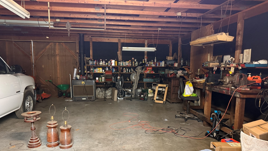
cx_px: 135
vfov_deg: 42.7
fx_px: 192
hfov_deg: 69.9
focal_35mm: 27
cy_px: 91
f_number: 1.78
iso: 800
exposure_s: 1/40
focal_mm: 6.76
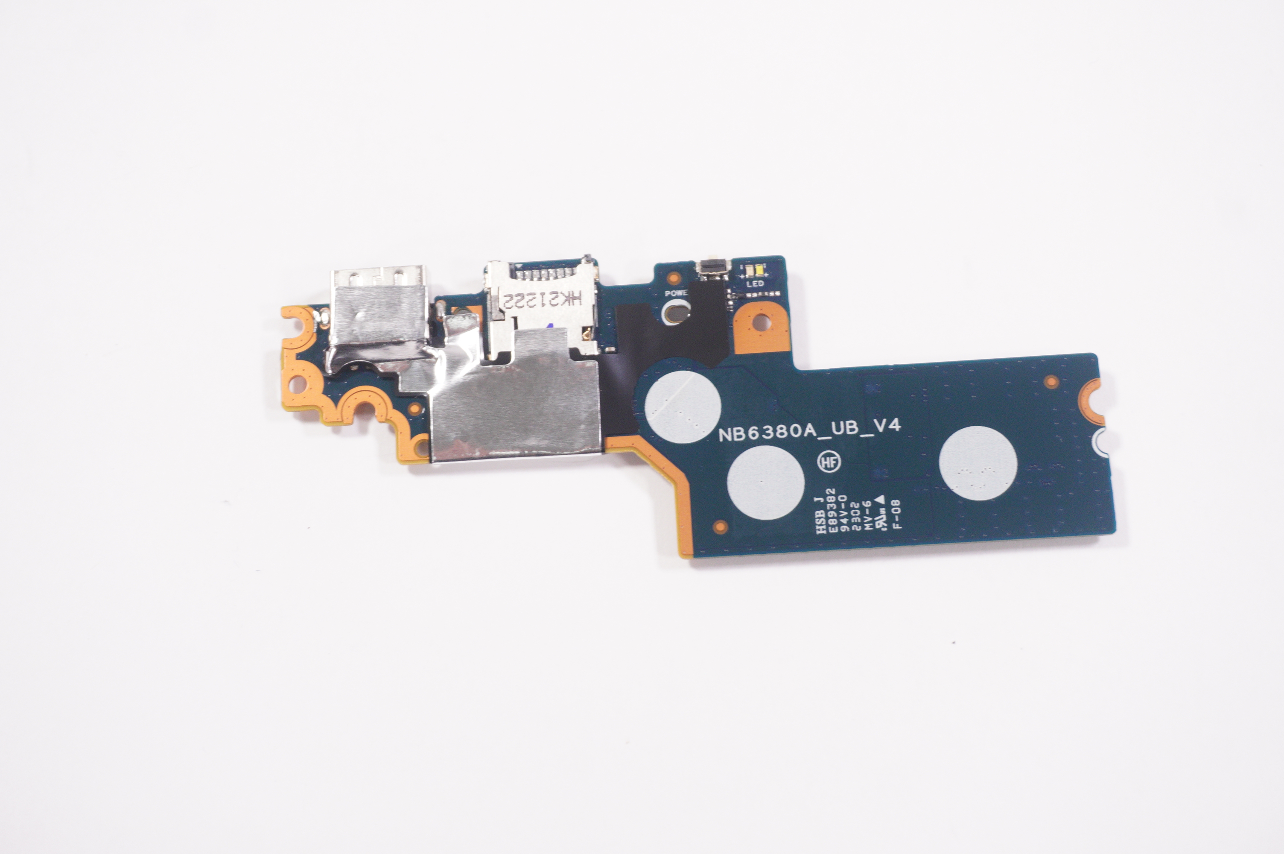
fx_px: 1978
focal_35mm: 56
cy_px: 427
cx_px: 642
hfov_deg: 36.0
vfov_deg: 24.4
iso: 800
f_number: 5.6
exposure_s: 1/200
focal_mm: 37
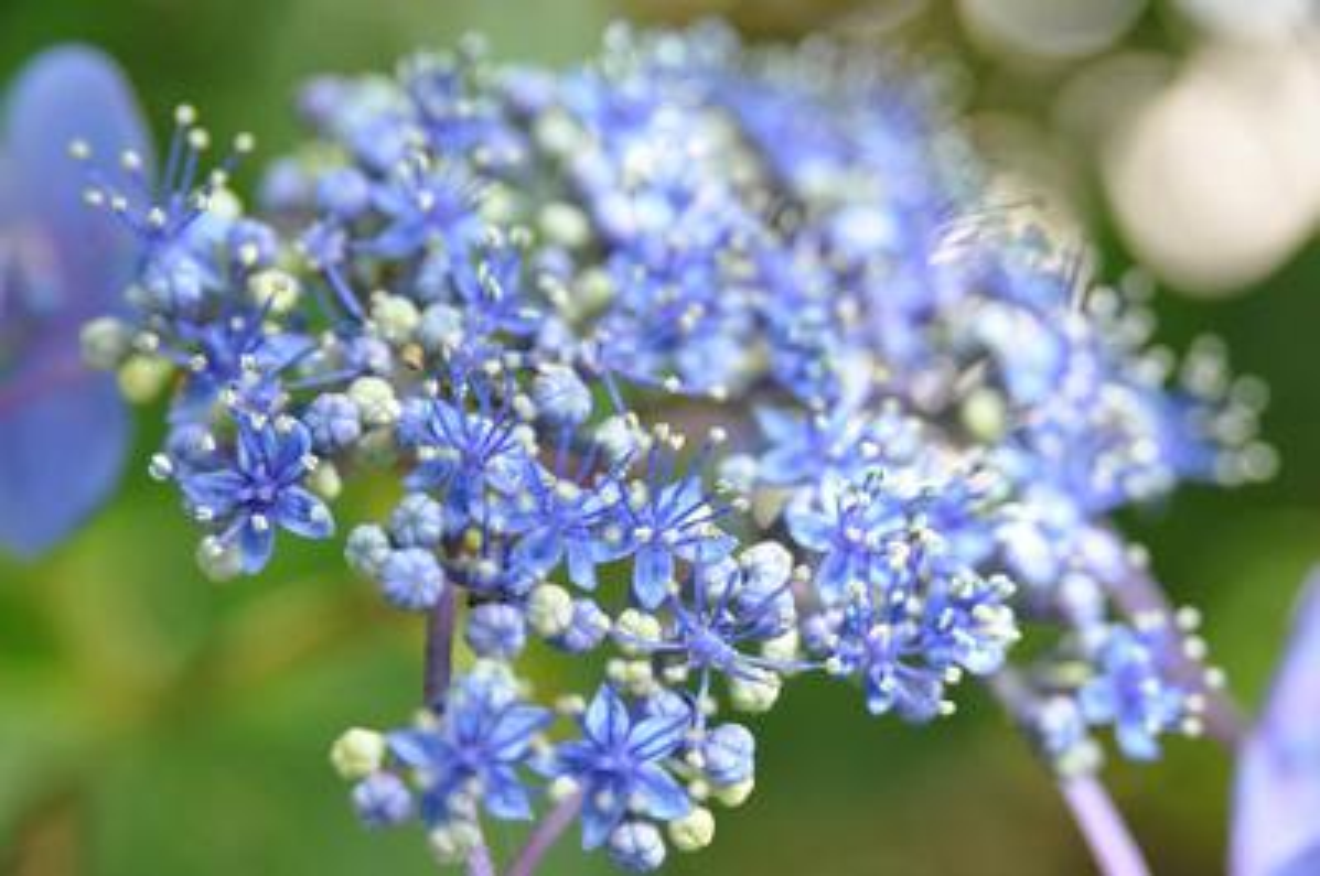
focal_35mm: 105
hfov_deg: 19.5
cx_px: 660
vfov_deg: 13.0
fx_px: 3845
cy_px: 438
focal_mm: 70
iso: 800
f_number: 4.5
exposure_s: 1/200
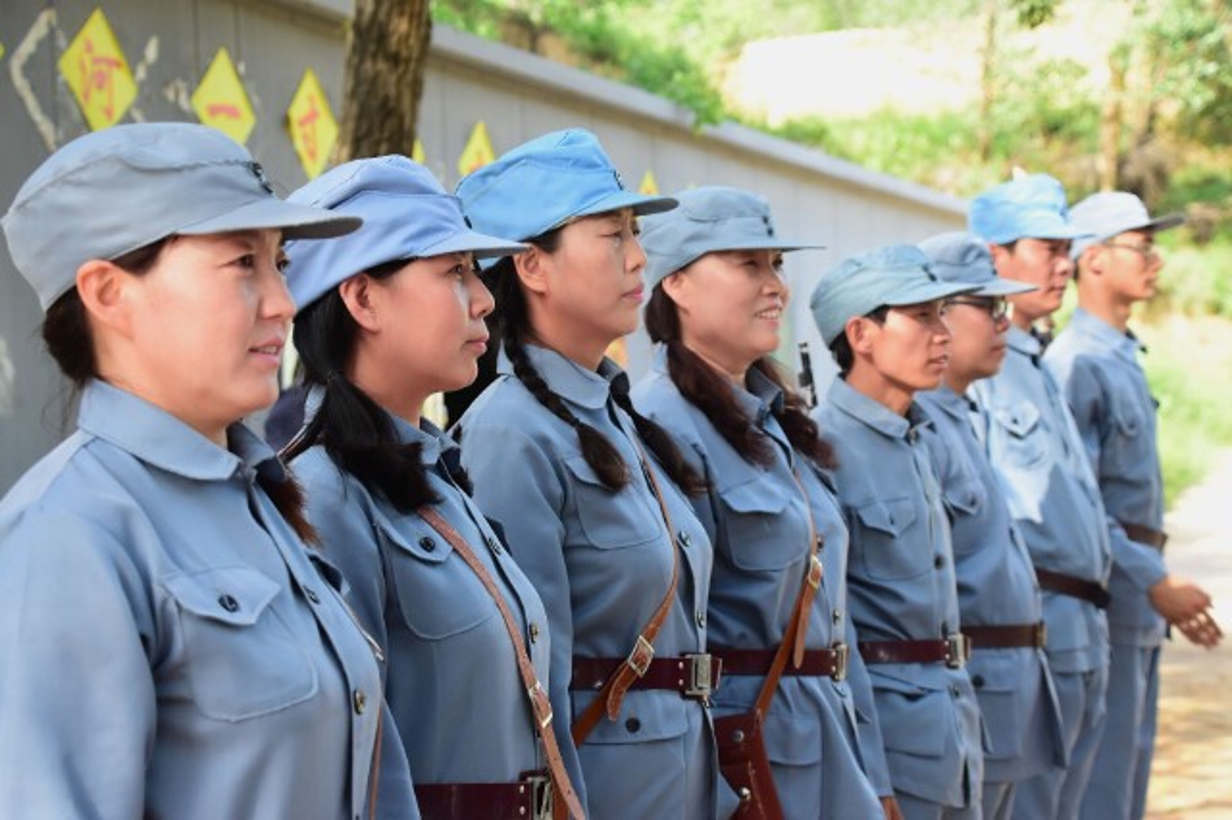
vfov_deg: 18.2
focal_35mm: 75
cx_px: 616
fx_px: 2565
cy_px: 410
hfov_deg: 27.0
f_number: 4.8
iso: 1000
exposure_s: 1/500
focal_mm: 50
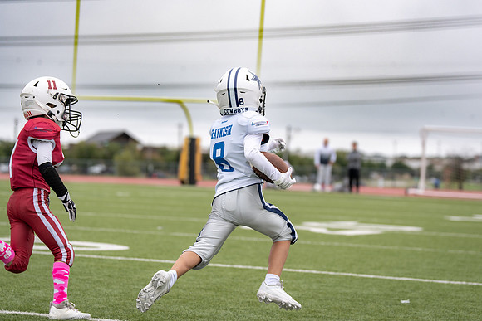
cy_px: 160
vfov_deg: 12.2
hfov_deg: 18.2
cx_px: 241
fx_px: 1502
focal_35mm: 112
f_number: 2.8
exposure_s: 1/1250
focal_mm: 92
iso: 200
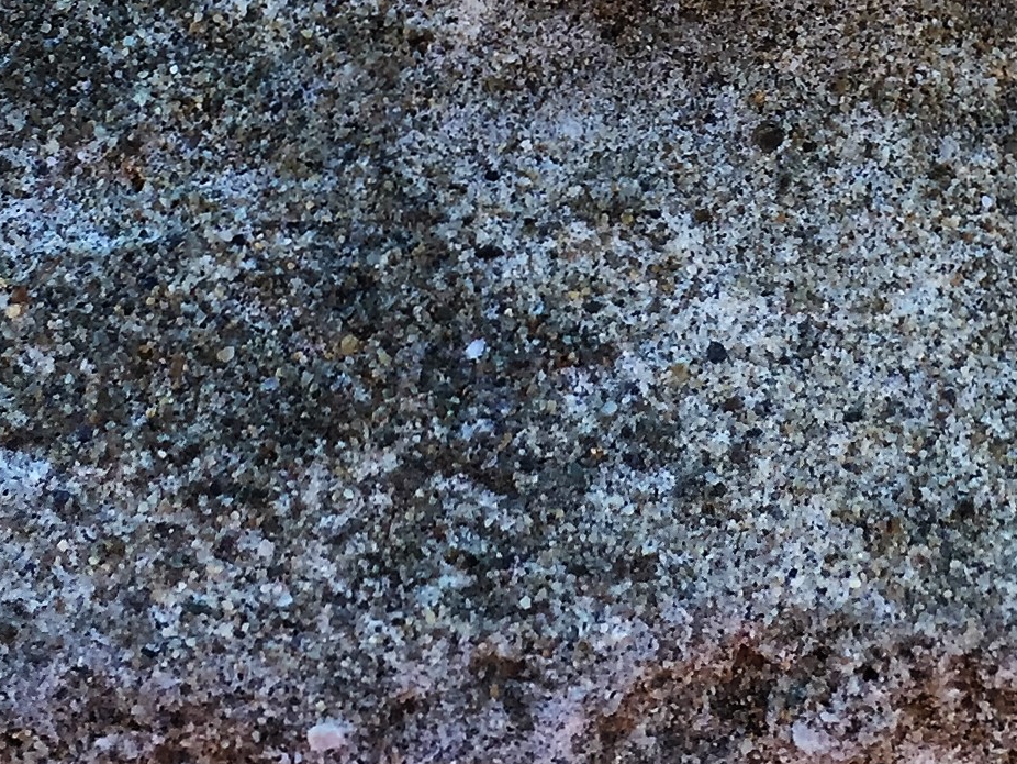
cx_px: 757
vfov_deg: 13.9
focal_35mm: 102
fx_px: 2997
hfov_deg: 19.1
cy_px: -278
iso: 32
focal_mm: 4.15
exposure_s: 1/359
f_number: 2.2
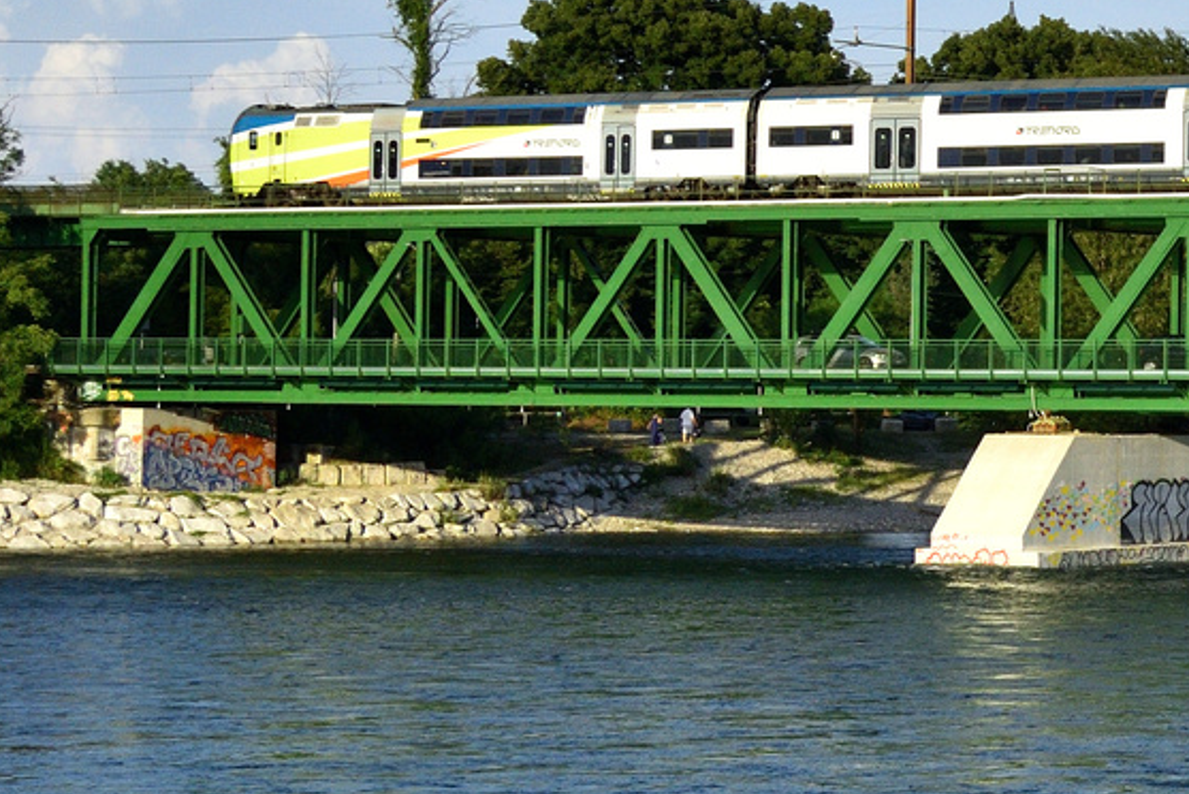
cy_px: 207
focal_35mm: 124
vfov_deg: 11.0
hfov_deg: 15.0
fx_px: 4097
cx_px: 1902
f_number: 8
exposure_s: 1/640
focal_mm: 24
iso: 400
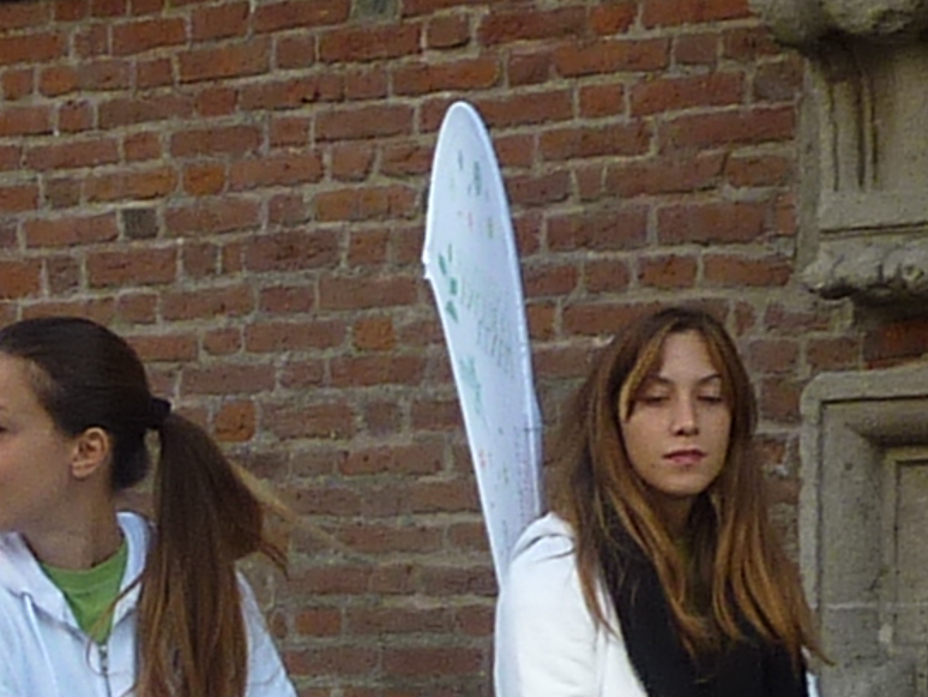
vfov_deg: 6.2
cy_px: 1041
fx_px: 6383
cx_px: -158
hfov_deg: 8.2
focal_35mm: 238
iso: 80
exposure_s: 1/100
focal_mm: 5.7
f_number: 3.5
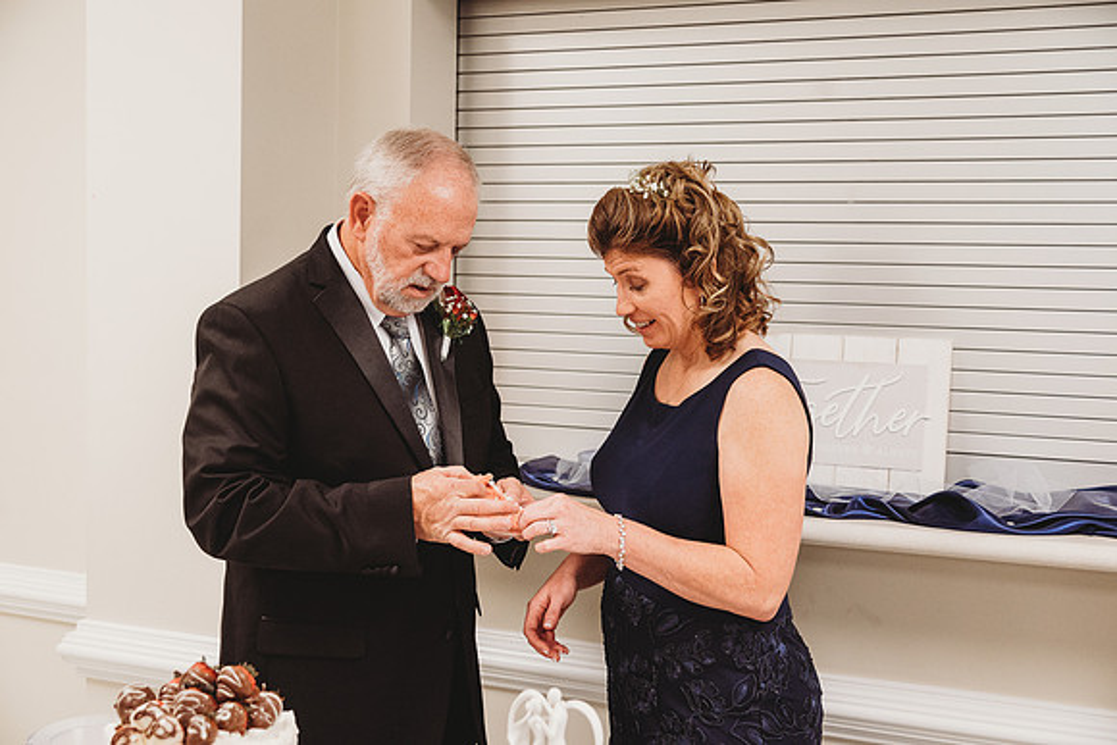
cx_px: 558
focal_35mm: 44
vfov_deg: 30.5
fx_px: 1365
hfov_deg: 44.5
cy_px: 372
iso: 4000
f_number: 4
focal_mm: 44
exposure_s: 1/200
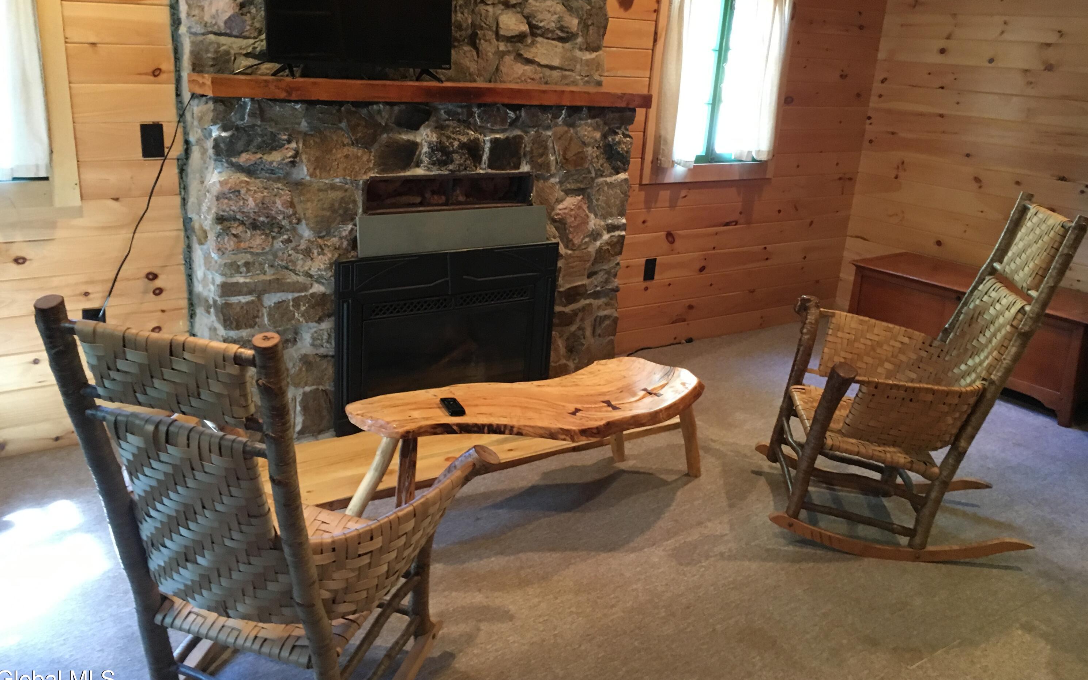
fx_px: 919
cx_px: 542
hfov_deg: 61.2
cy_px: 305
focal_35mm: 31
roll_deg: -2.9
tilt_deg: -16.3
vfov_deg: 40.5
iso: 200
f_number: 2.2
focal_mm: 4.15
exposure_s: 1/17
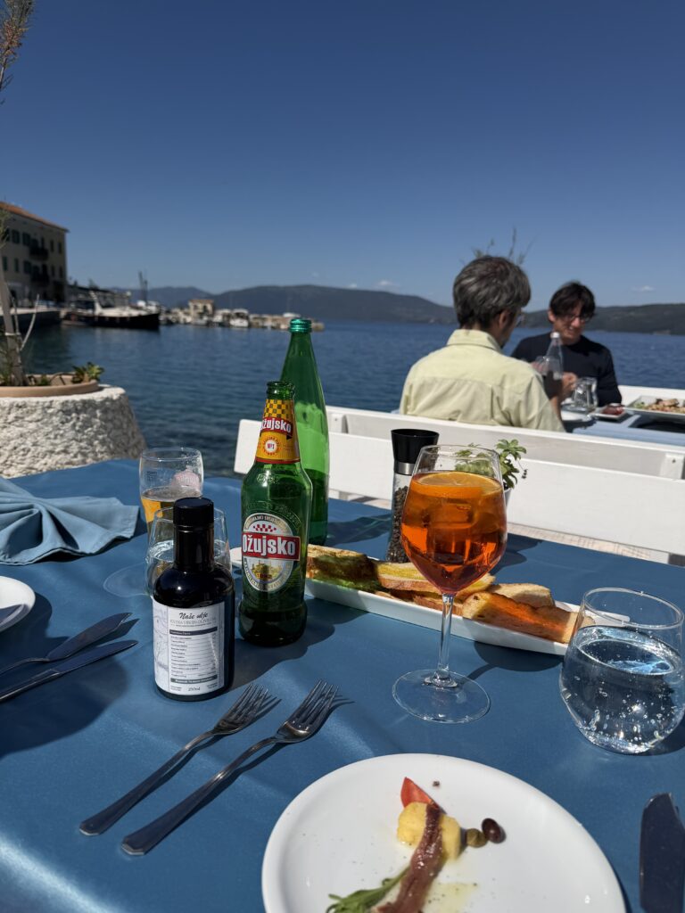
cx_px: 342
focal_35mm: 24
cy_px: 456
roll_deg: -3.4
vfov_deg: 71.6
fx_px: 633
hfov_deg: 56.8
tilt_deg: -13.4
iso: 80
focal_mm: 6.76
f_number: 1.78
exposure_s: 1/10309
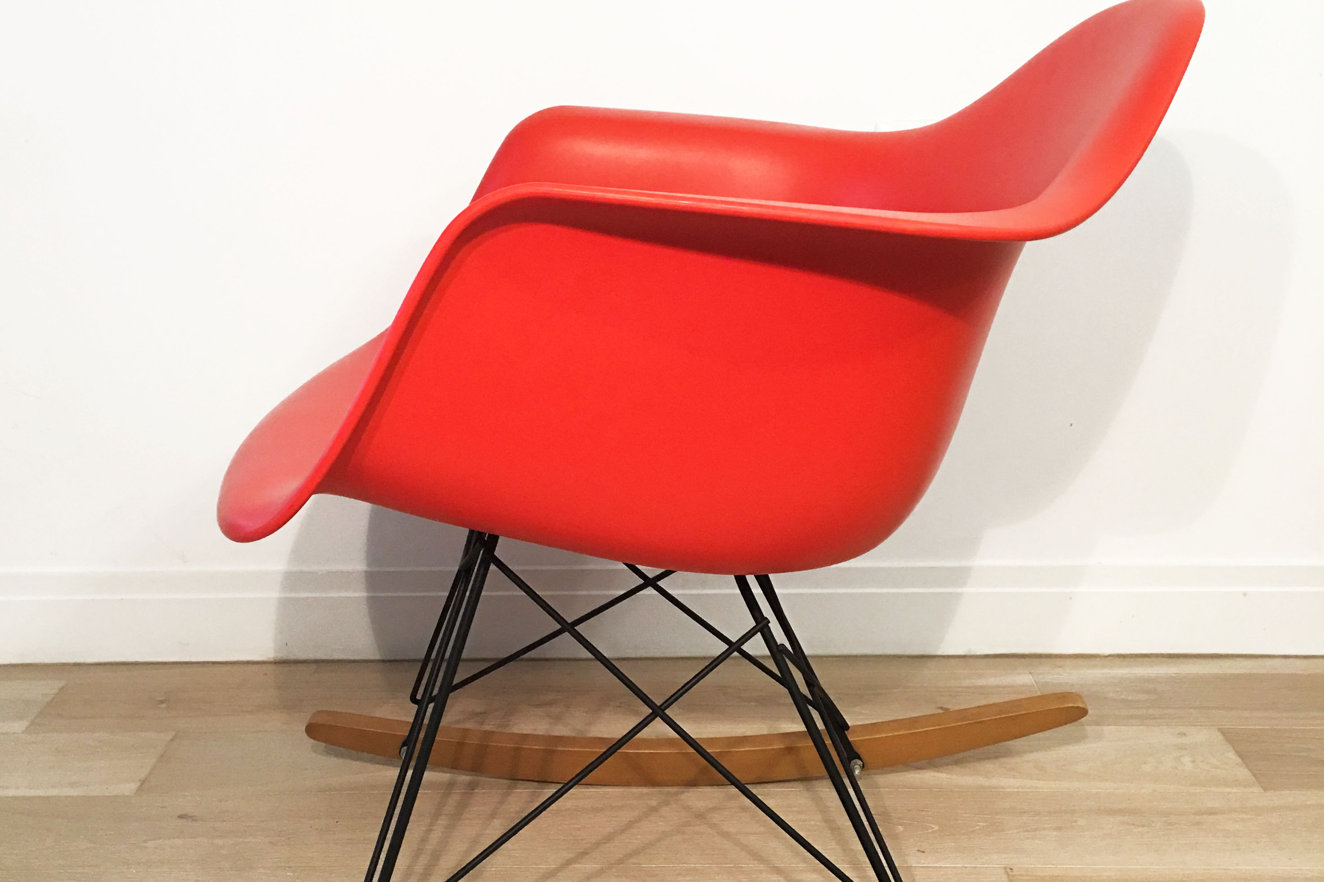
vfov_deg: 32.6
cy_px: 468
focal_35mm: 41
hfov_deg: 47.4
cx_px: 651
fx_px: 1508
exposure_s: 1/15
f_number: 2.2
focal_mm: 4.15
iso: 80
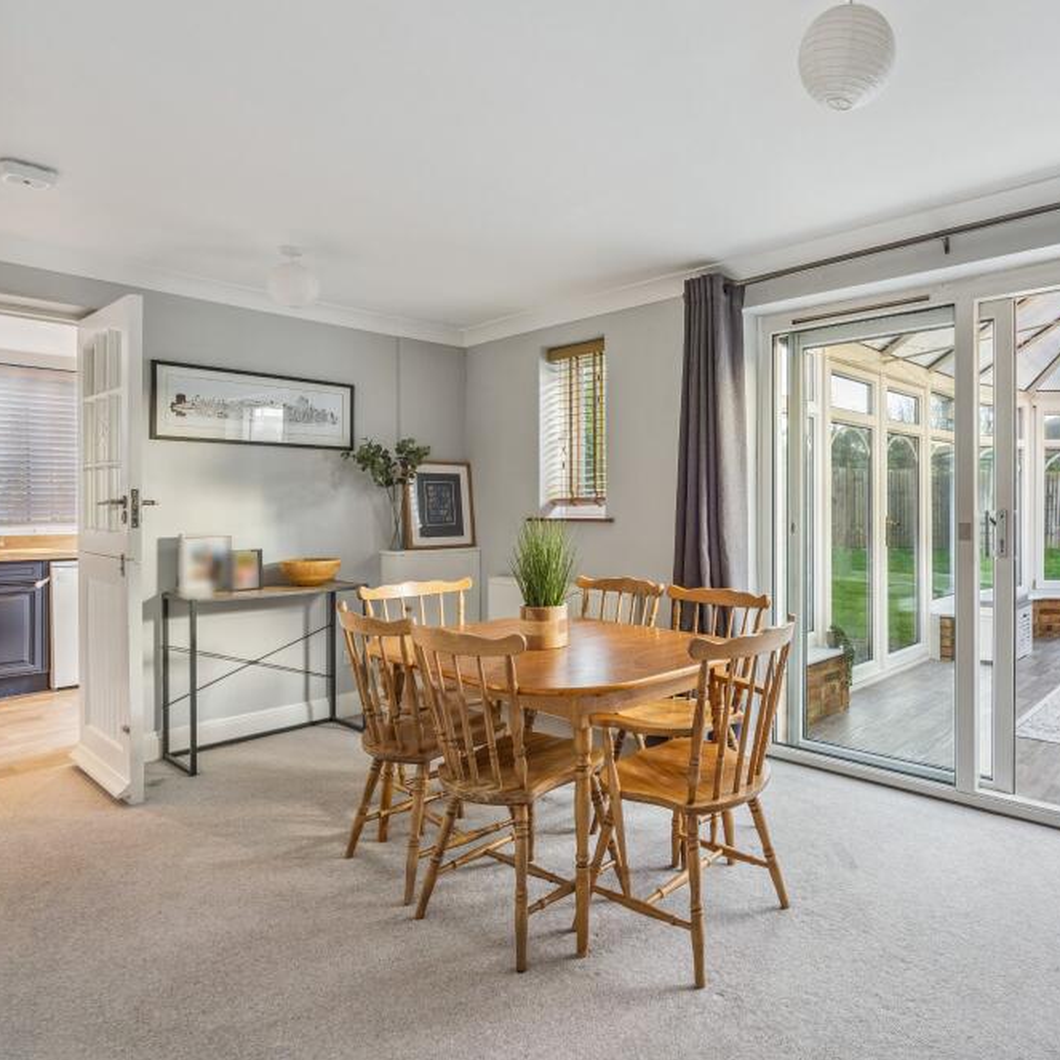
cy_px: 519
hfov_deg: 69.6
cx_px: 724
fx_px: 728
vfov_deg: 72.1
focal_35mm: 21
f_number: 5.6
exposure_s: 1/5
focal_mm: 16
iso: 200
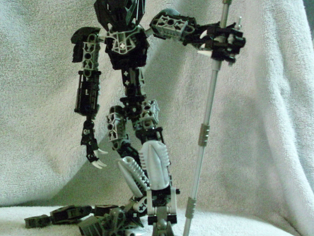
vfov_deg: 29.1
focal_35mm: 50
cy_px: 122
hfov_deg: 38.0
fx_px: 454
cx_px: 118
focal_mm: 6.3
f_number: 3.1
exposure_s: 1/14
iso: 1600
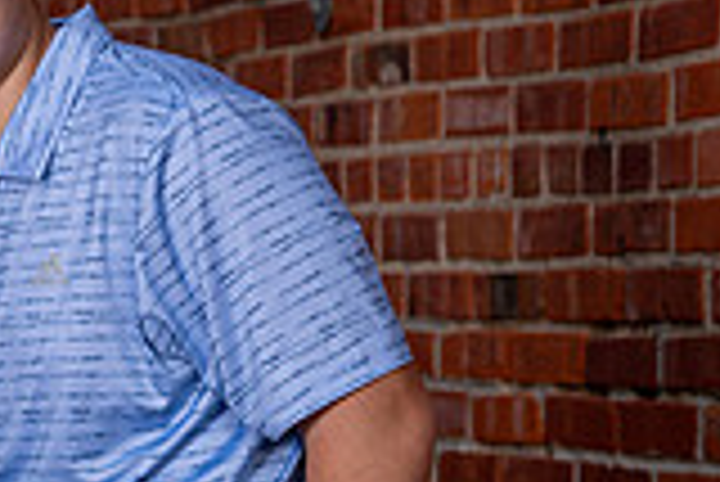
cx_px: -230
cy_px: 471
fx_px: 3984
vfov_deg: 6.9
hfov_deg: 10.1
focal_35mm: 199
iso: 160
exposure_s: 1/160
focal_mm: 55
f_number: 4
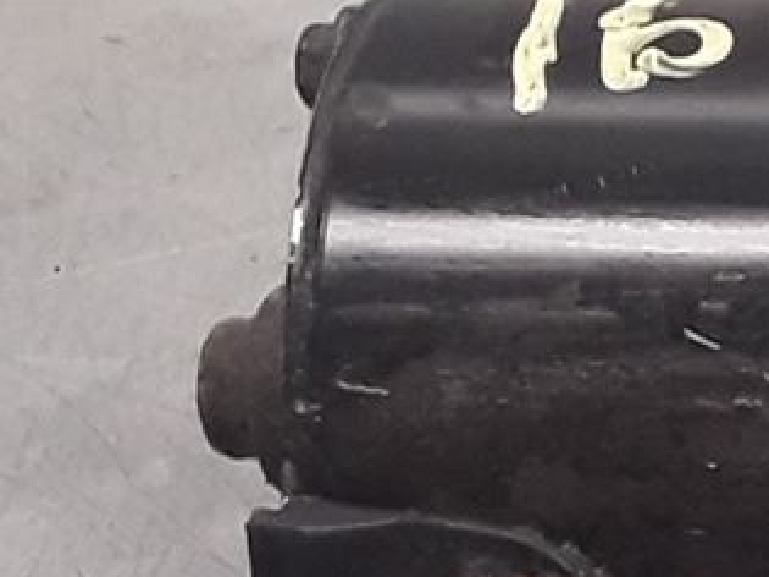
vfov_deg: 8.1
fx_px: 4042
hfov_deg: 10.1
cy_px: 604
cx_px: 1523
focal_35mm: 182
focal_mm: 2.91
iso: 100
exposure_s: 1/100
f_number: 1.9
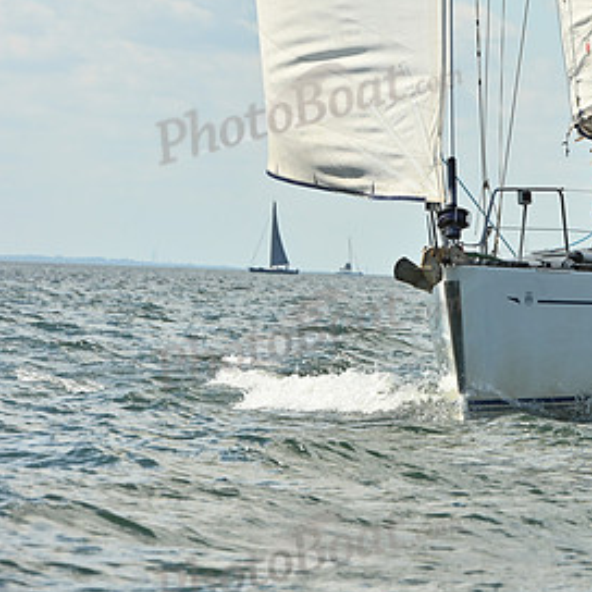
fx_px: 5785
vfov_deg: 5.9
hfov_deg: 5.8
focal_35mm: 299
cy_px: 190
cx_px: 577
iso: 250
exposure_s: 1/1250
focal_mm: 165
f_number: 8
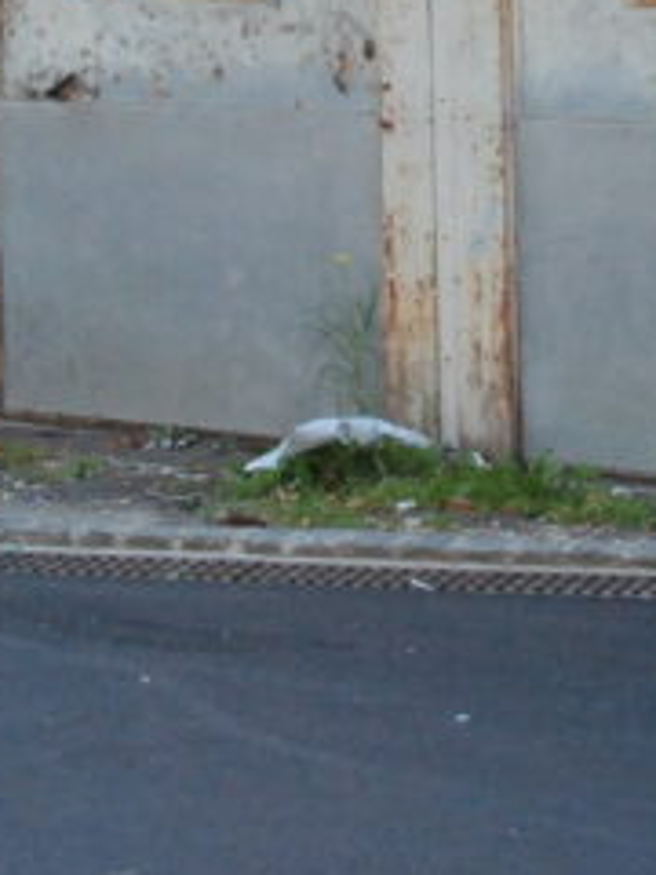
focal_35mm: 160
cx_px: 528
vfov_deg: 12.2
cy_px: 64
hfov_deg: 9.3
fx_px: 4043
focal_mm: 26
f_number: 9
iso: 1000
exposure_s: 1/320
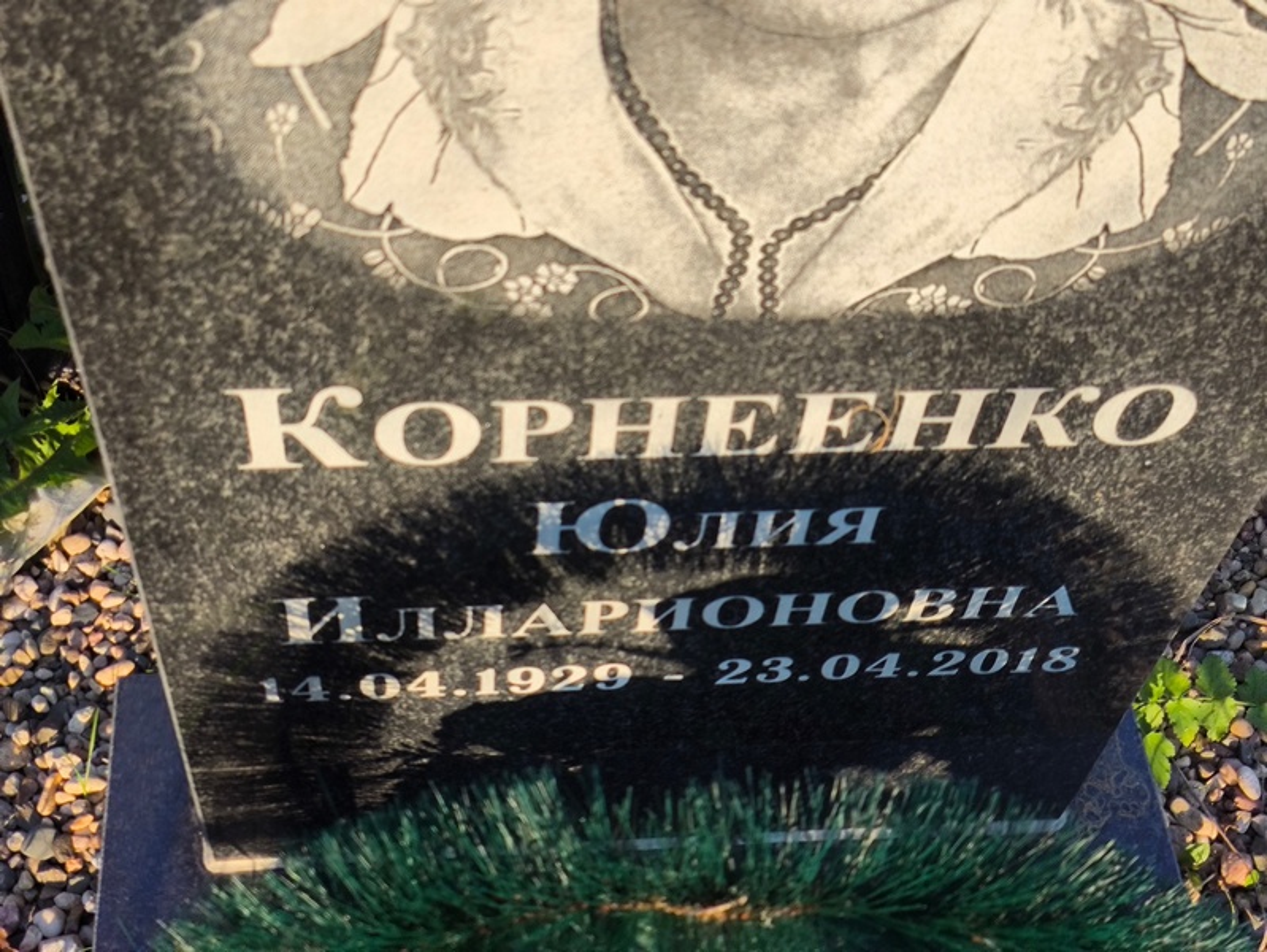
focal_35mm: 50
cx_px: 634
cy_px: 476
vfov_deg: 29.1
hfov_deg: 38.2
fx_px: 1831
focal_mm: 4.71
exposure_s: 1/507
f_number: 1.7
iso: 50
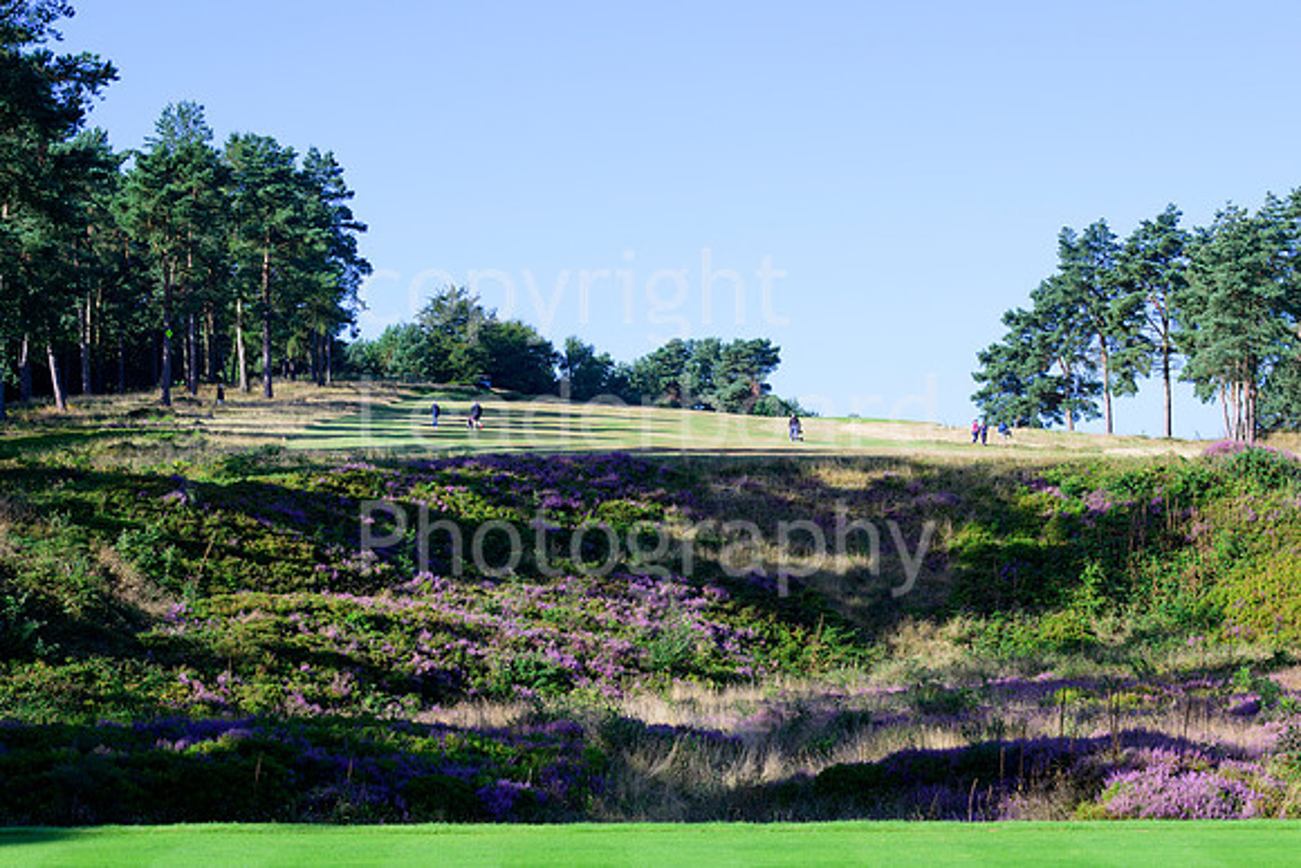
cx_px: 650
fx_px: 2783
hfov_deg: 26.3
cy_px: 434
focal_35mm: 77
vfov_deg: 17.7
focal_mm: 77
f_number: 6.3
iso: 160
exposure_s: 1/500
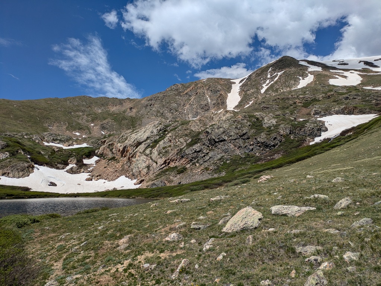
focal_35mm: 25
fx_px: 275
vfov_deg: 54.9
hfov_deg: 69.4
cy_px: 143
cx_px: 190
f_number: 1.89
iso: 50
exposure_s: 1/5917
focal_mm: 5.43
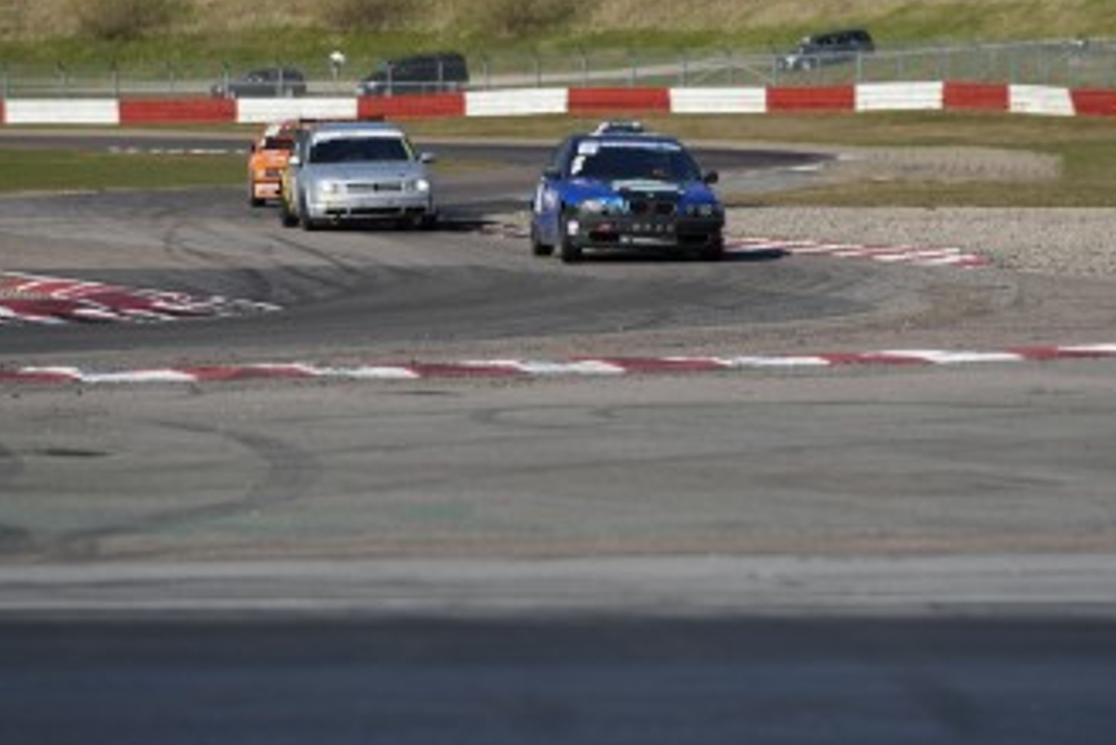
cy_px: 192
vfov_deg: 6.1
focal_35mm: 224
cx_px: 602
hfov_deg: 9.2
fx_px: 6947
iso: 125
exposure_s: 1/1000
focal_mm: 147
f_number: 3.5
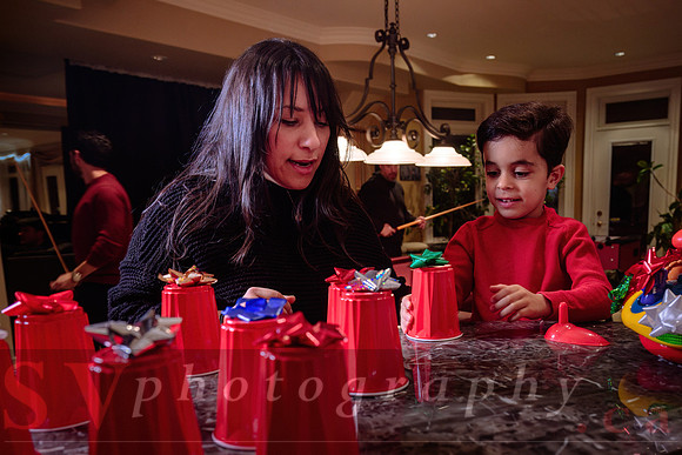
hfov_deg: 60.0
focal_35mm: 31
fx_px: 585
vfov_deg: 42.1
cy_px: 293
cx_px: 401
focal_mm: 24
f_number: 4.5
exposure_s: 1/50
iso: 500
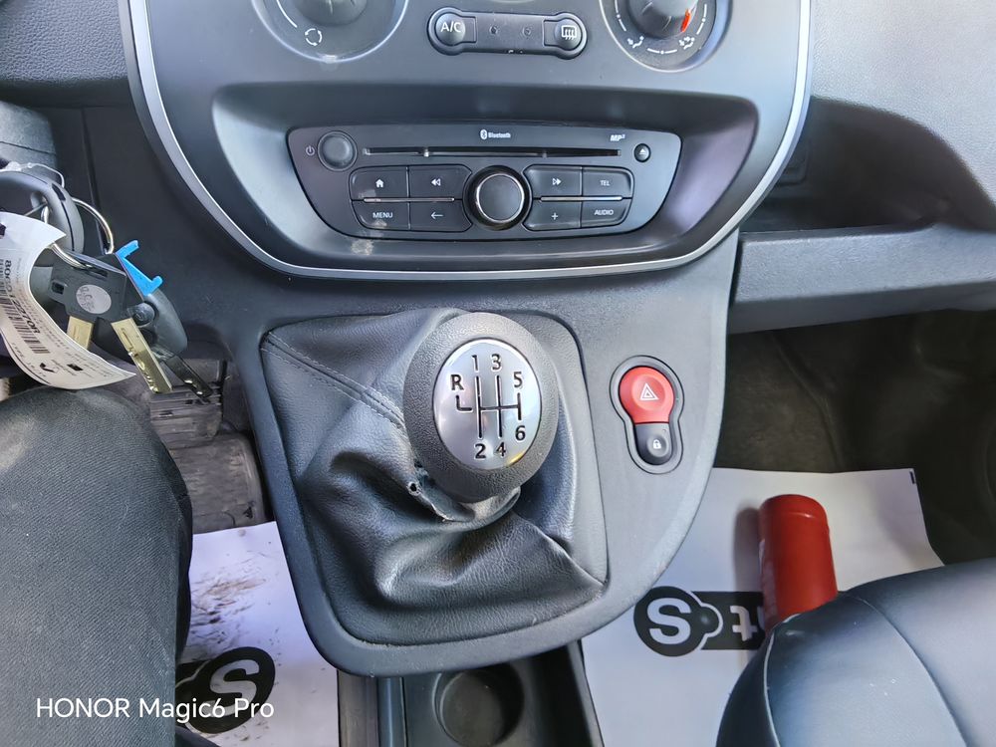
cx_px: 498
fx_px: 604
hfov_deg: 79.0
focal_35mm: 21
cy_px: 374
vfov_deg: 63.4
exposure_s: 1/50
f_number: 2
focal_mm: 1.82
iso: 200
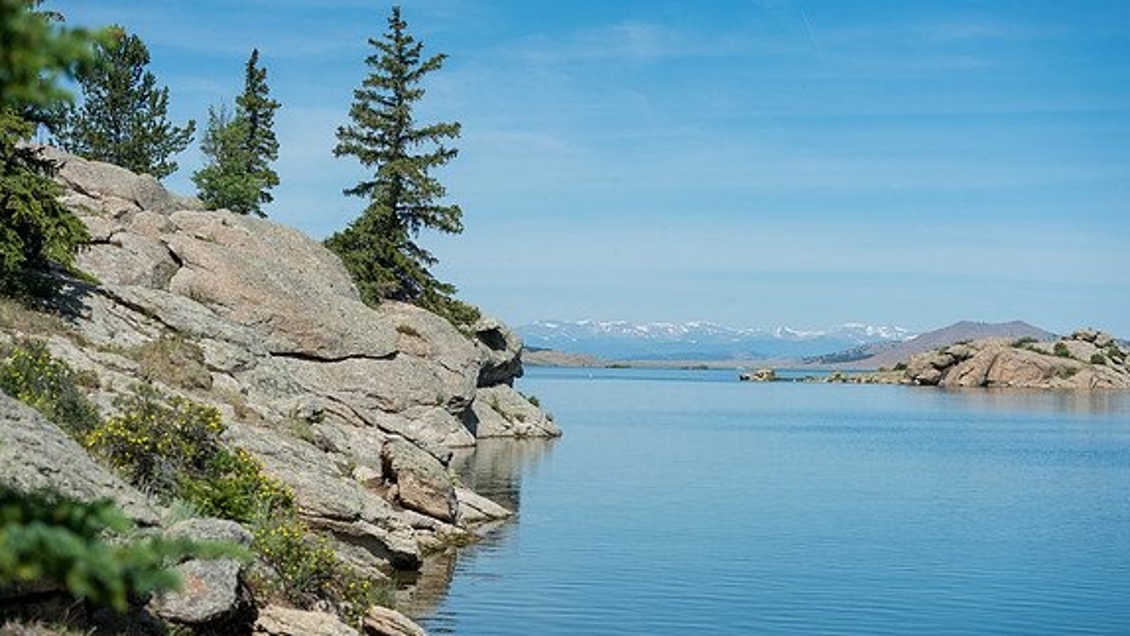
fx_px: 2217
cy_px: 339
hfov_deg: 28.6
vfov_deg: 16.3
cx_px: 567
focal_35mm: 74
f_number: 7.1
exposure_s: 1/1600
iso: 110
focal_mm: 70
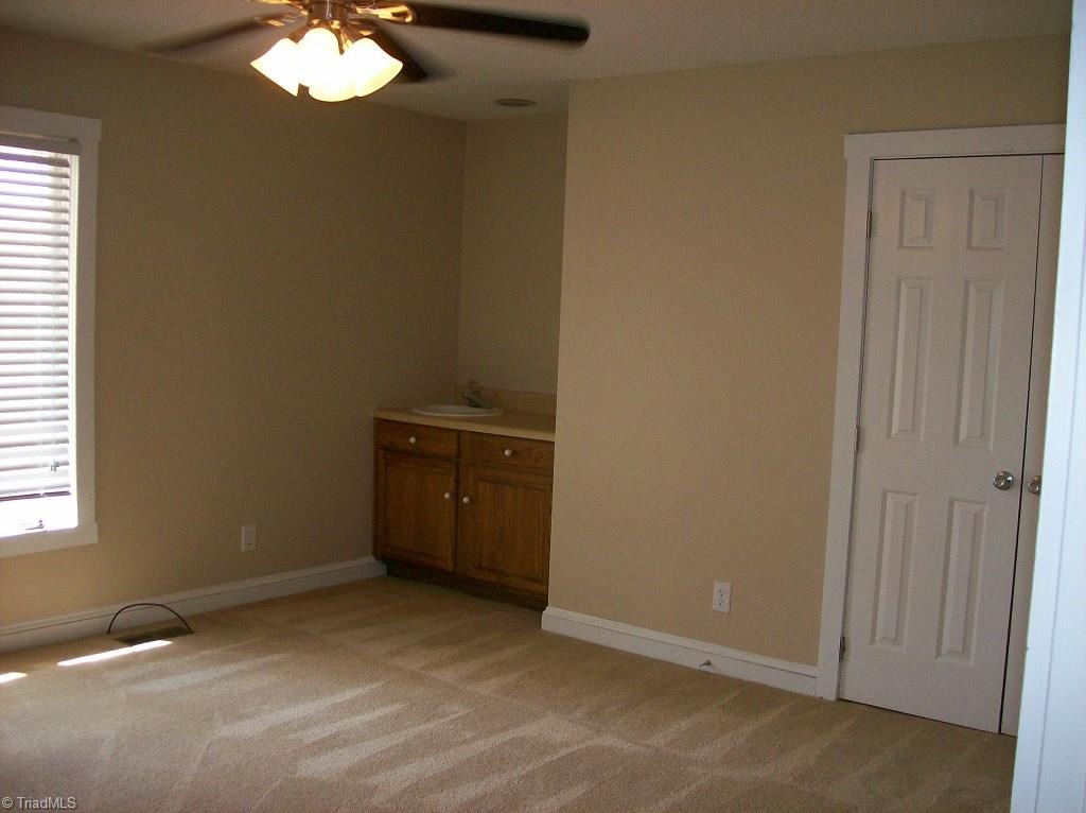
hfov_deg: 51.4
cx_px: 543
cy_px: 406
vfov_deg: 39.6
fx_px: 1128
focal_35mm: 36
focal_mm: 6
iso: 140
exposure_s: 1/64
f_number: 2.7
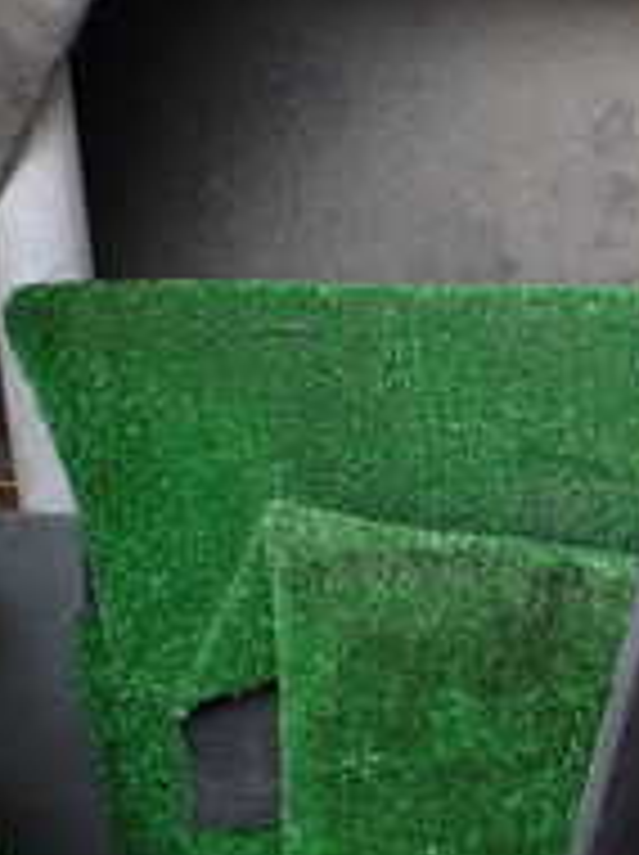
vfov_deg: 24.6
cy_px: 608
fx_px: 1949
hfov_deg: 14.8
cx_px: 1332
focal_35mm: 79
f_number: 2
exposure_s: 1/80
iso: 100
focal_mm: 4.5
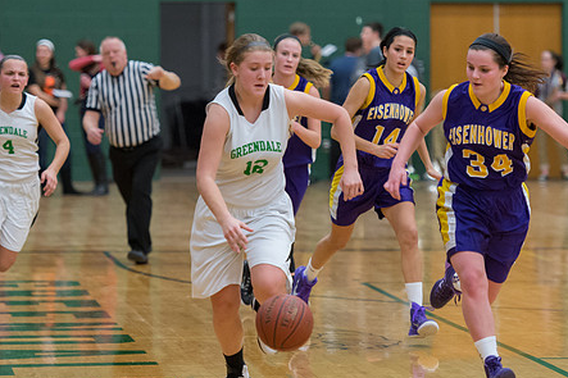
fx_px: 3517
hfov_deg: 9.2
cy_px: 161
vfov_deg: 6.2
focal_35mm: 223
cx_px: 290
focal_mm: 135
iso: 5000
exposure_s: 1/500
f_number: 2.8
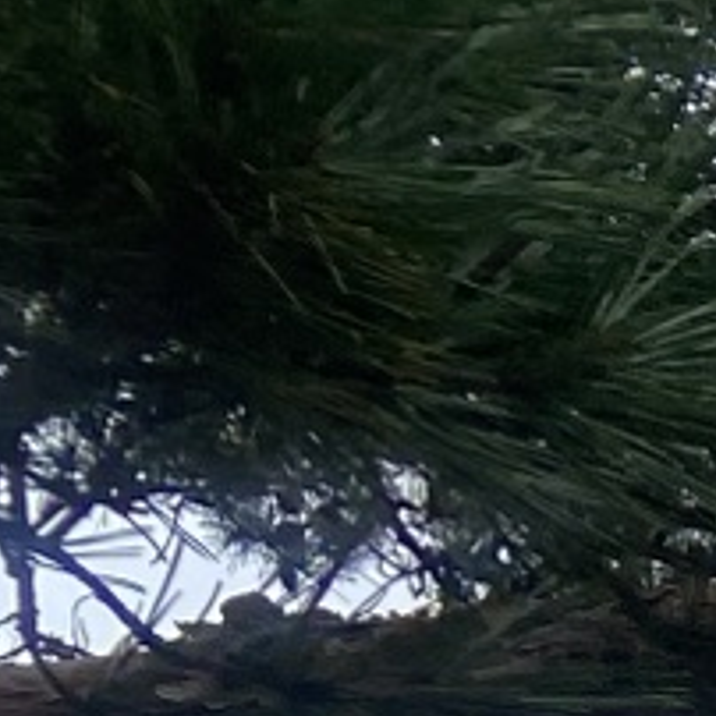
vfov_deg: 6.7
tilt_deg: +3.7
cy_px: 2460
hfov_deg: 6.3
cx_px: 2878
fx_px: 5336
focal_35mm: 228
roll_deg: +0.6
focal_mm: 4.25
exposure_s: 1/3205
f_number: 1.8
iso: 32
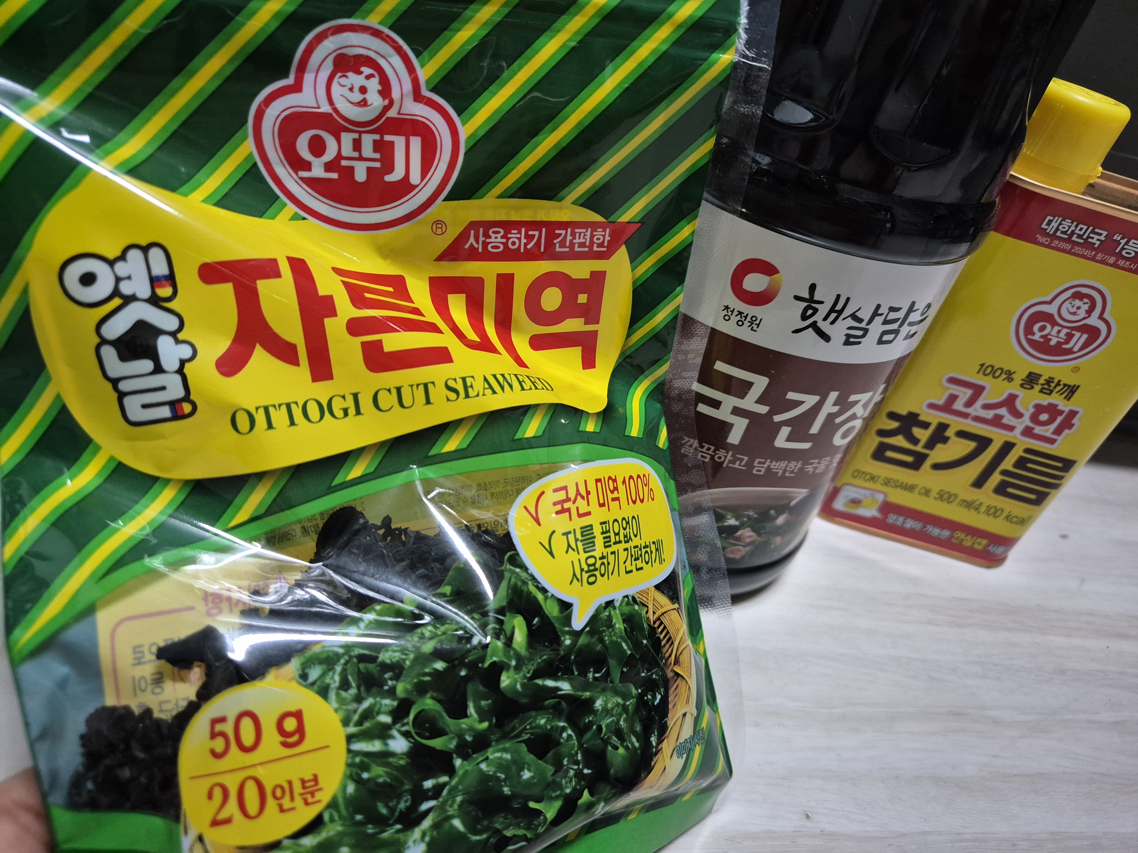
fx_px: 756
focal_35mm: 23
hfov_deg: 73.9
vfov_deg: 58.9
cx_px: 569
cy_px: 426
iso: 800
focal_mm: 5.4
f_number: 1.8
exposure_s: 1/60
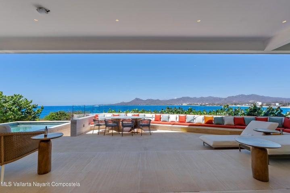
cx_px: 145
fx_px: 129
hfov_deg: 96.7
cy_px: 96
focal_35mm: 16
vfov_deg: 73.8
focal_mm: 16
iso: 250
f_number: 9
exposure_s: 1/250
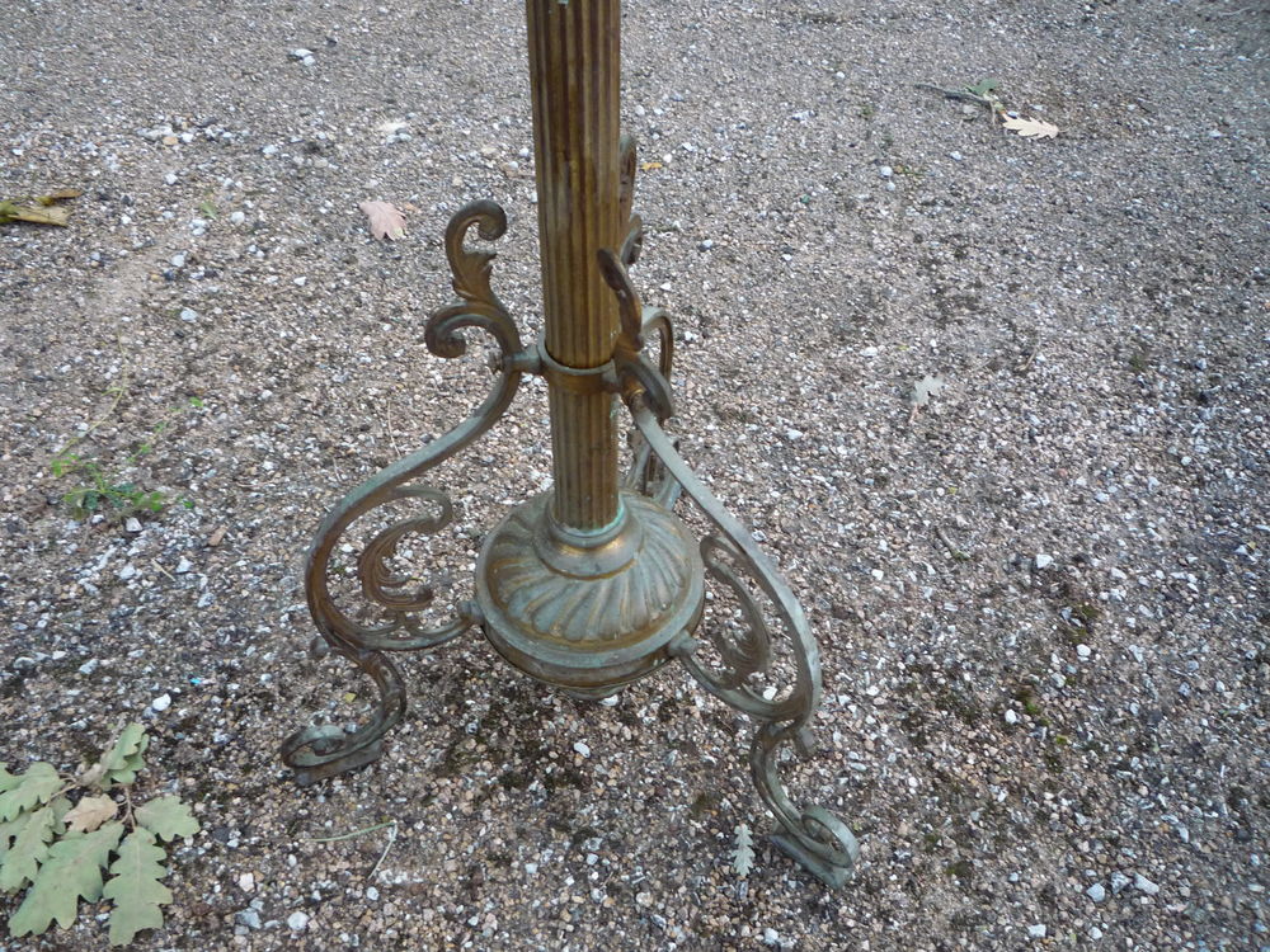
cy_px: 476
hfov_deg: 60.0
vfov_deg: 46.8
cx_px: 635
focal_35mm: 30
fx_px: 1101
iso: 200
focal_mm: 5.2
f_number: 3.3
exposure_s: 1/30
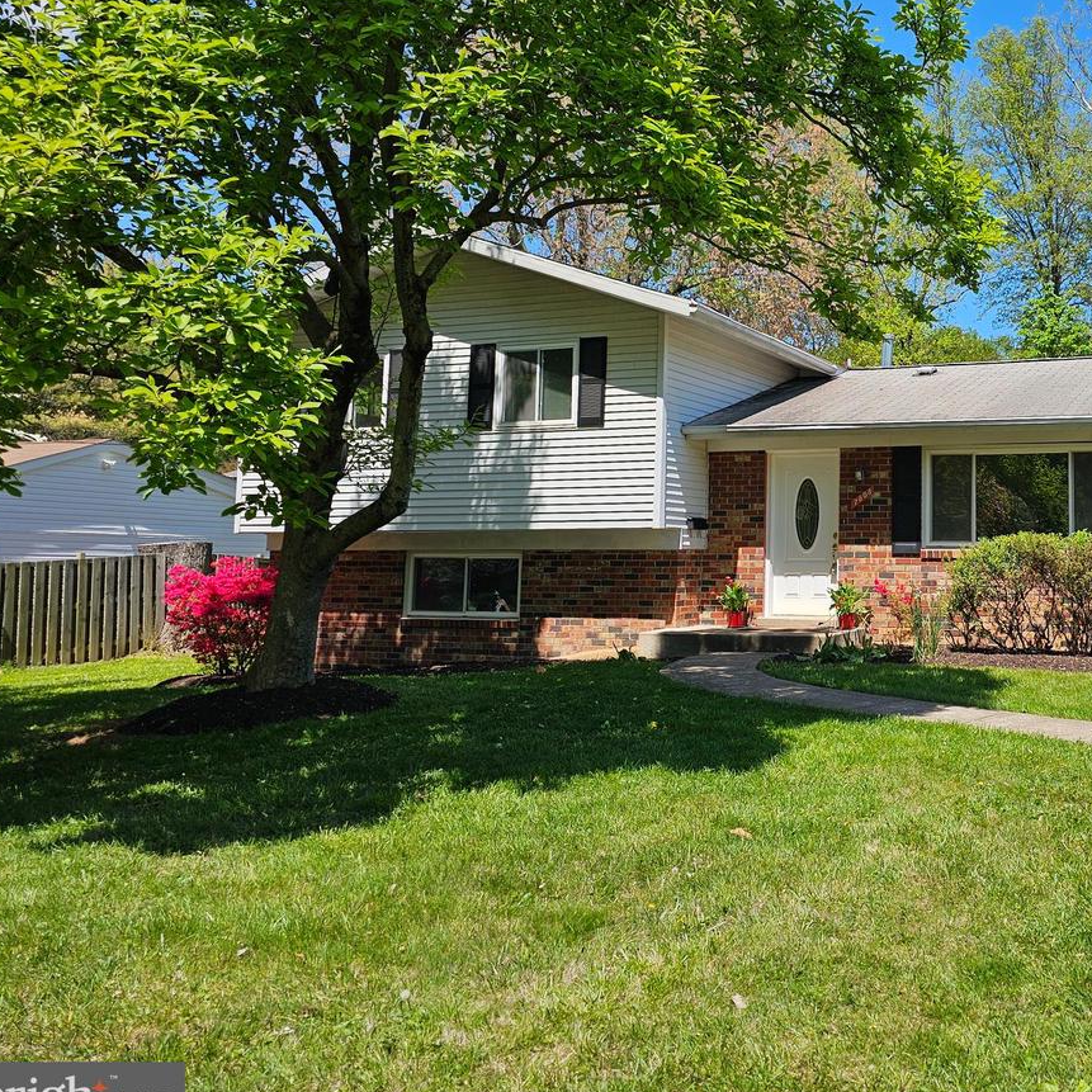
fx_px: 1213
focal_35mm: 34
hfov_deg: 45.9
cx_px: 875
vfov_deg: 48.2
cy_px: 450
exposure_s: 1/715
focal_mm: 6.3
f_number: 1.7
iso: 10
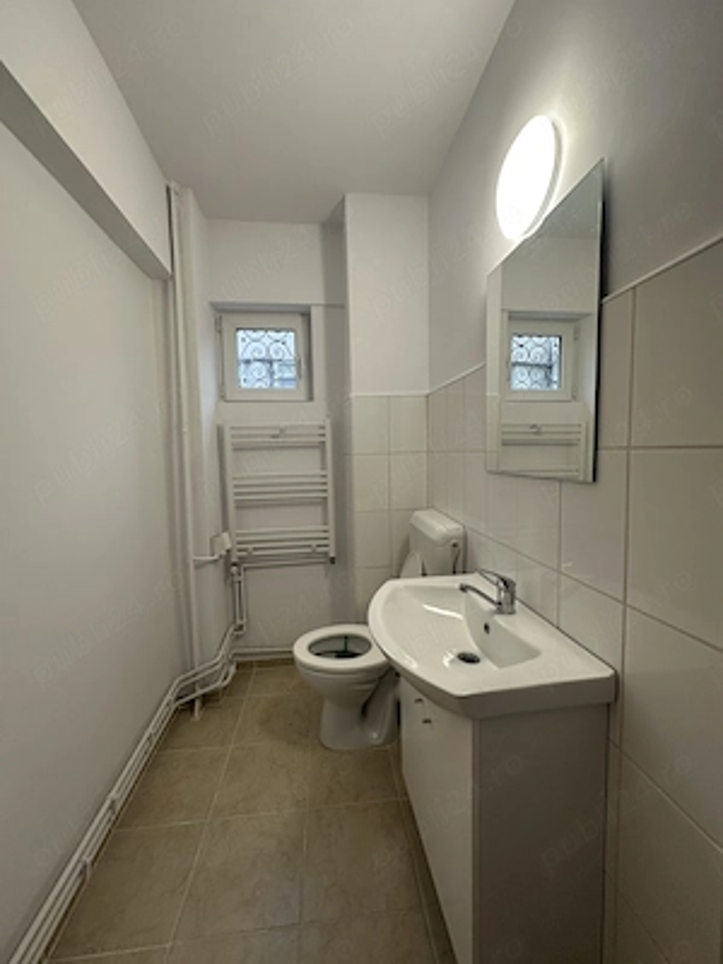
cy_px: 482
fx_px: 390
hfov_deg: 85.7
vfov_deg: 102.1
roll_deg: +0.2
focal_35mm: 14
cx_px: 362
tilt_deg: -2.8
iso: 160
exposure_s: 1/100
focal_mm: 2.22
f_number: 2.2
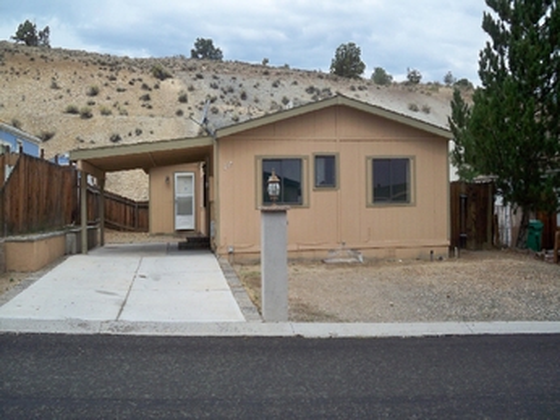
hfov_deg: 52.6
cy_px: 210
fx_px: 567
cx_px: 280
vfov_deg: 40.7
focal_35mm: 35
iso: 64
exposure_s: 1/640
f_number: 3.1
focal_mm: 6.3
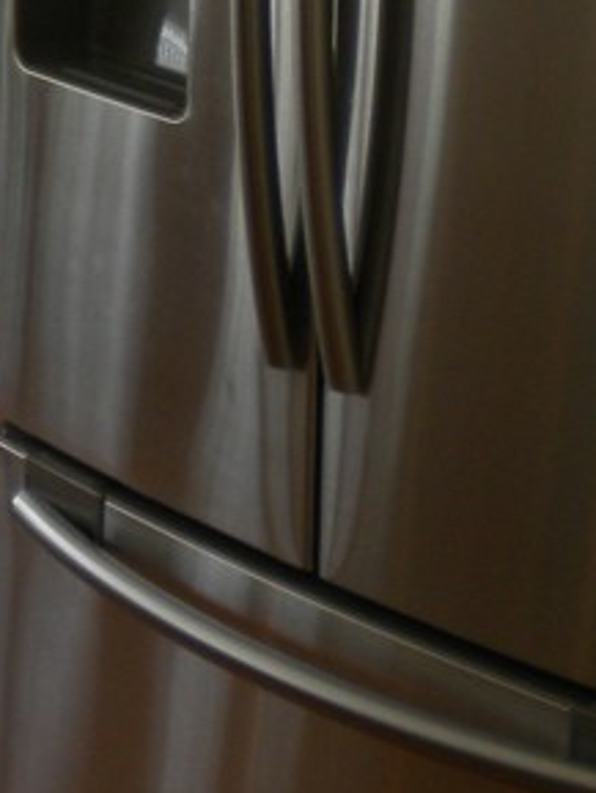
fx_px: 2845
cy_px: -252
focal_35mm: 124
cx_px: 8
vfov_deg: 15.1
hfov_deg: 11.8
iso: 80
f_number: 3.1
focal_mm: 6.3
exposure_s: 1/42.7
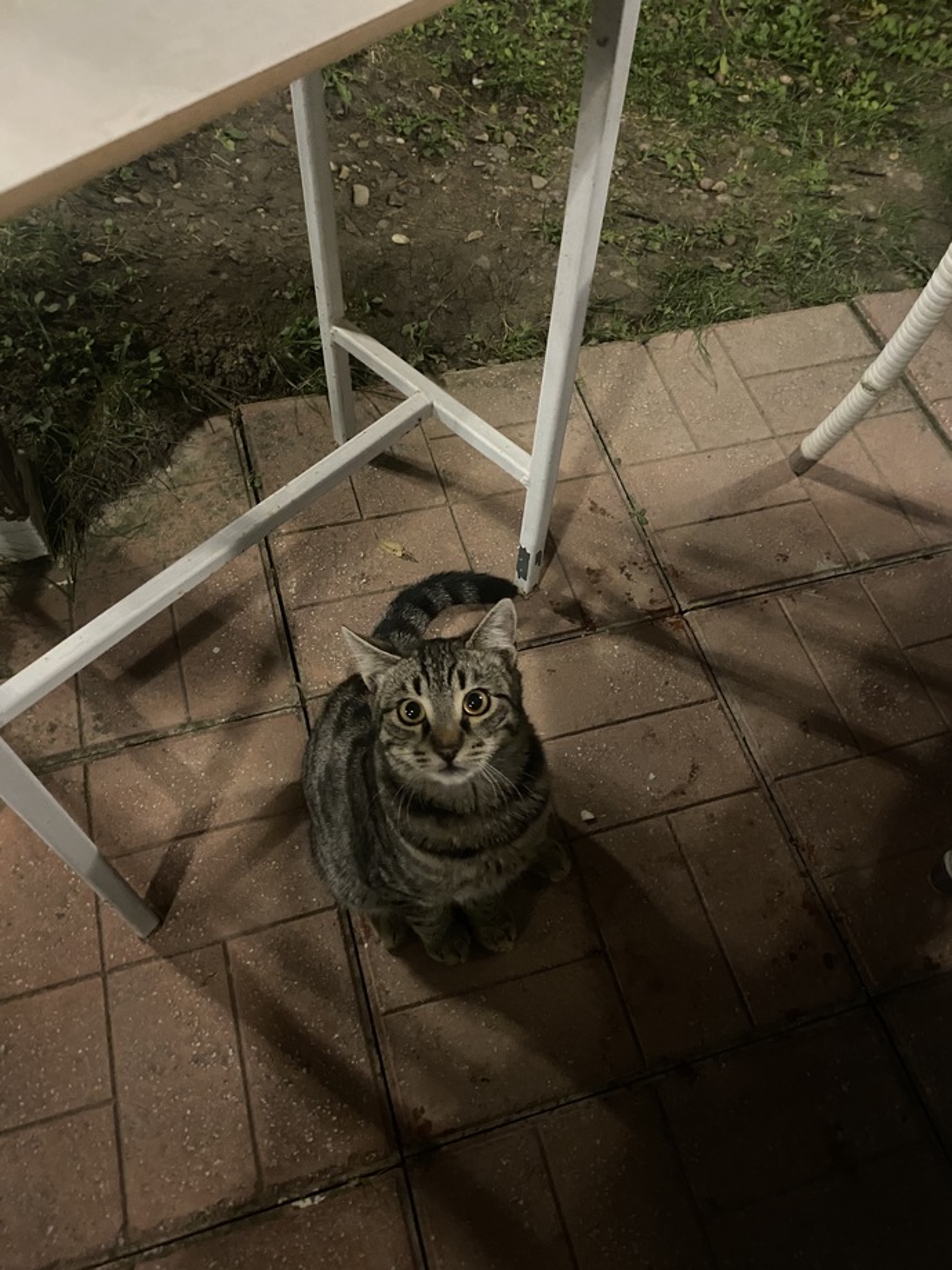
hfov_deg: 53.1
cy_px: 635
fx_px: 953
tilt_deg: -56.9
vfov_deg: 67.3
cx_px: 476
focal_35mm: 26
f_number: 1.8
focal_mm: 4.25
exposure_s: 1/29
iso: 1000
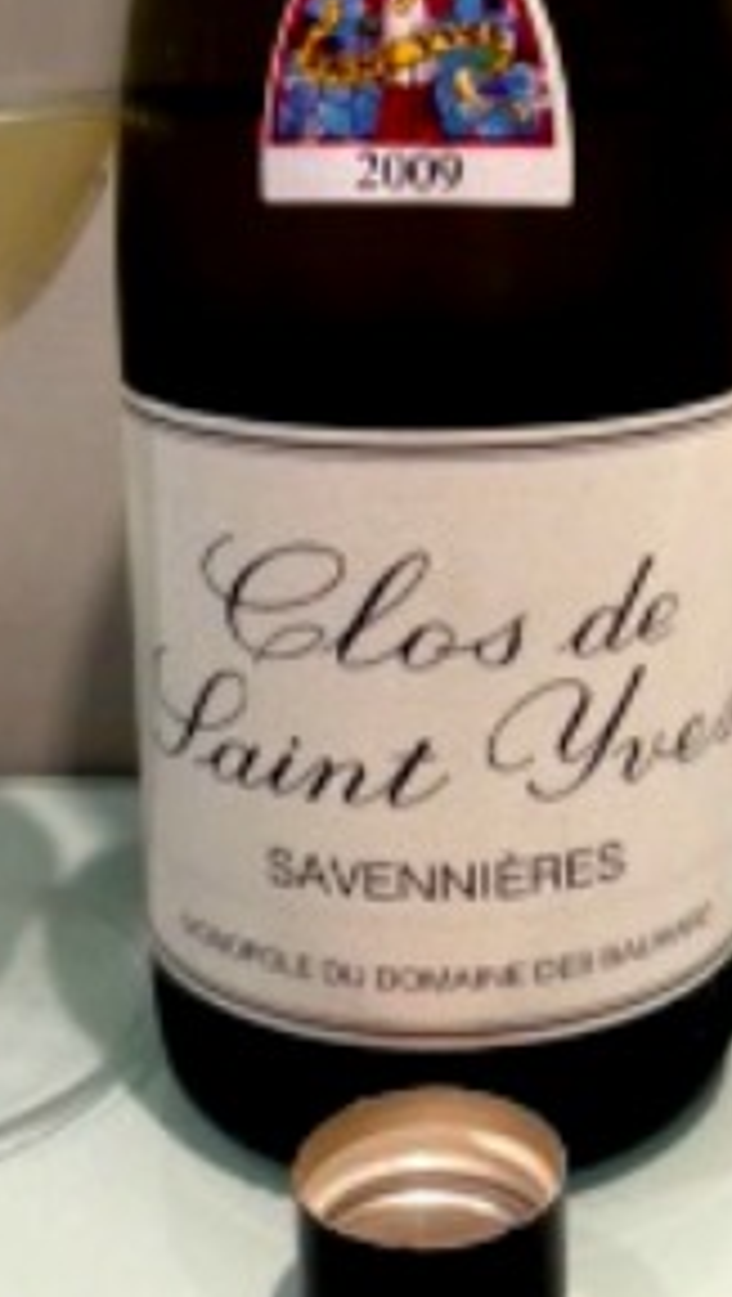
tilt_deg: -12.8
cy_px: 456
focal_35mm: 58
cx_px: 521
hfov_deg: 20.7
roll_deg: +0.1
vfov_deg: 35.7
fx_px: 1997
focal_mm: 4.12
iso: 160
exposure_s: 1/20
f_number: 2.4
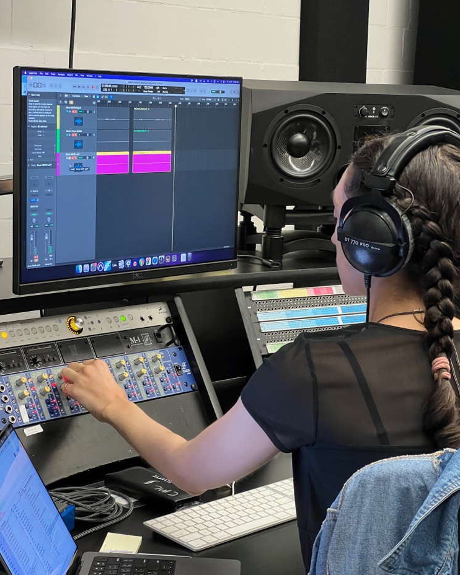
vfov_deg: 23.6
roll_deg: -1.6
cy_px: 308
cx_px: 231
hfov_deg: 18.9
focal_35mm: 81
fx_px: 1379
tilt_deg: -7.8
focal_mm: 9
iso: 640
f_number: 2.8
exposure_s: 1/60
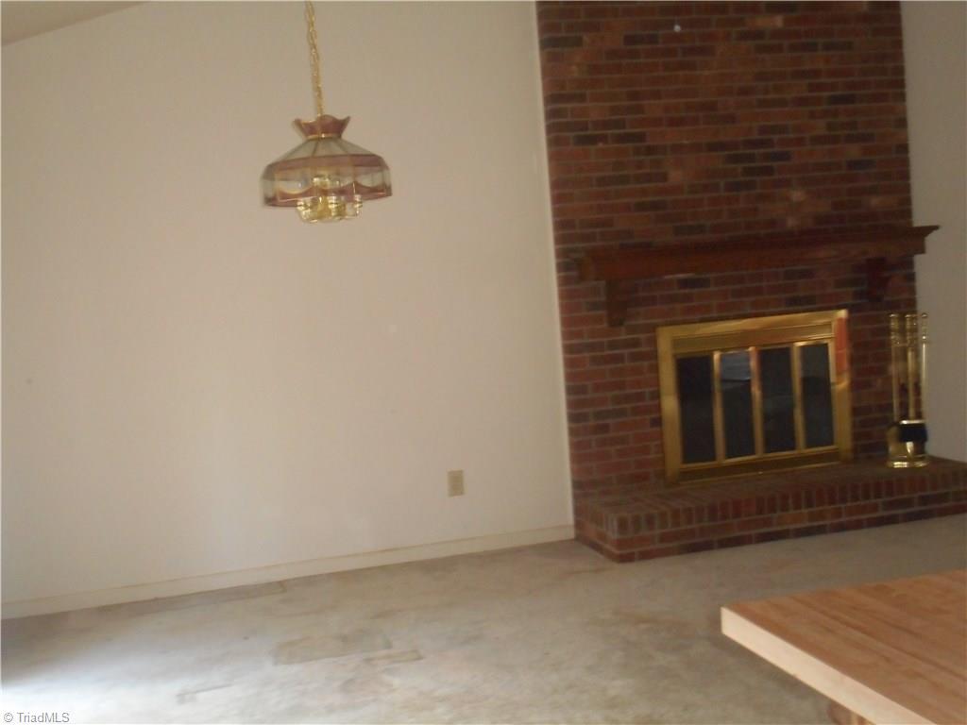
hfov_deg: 42.9
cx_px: 484
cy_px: 362
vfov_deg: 32.9
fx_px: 1229
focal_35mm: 44
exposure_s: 1/30
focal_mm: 7.9
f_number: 4.7
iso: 640
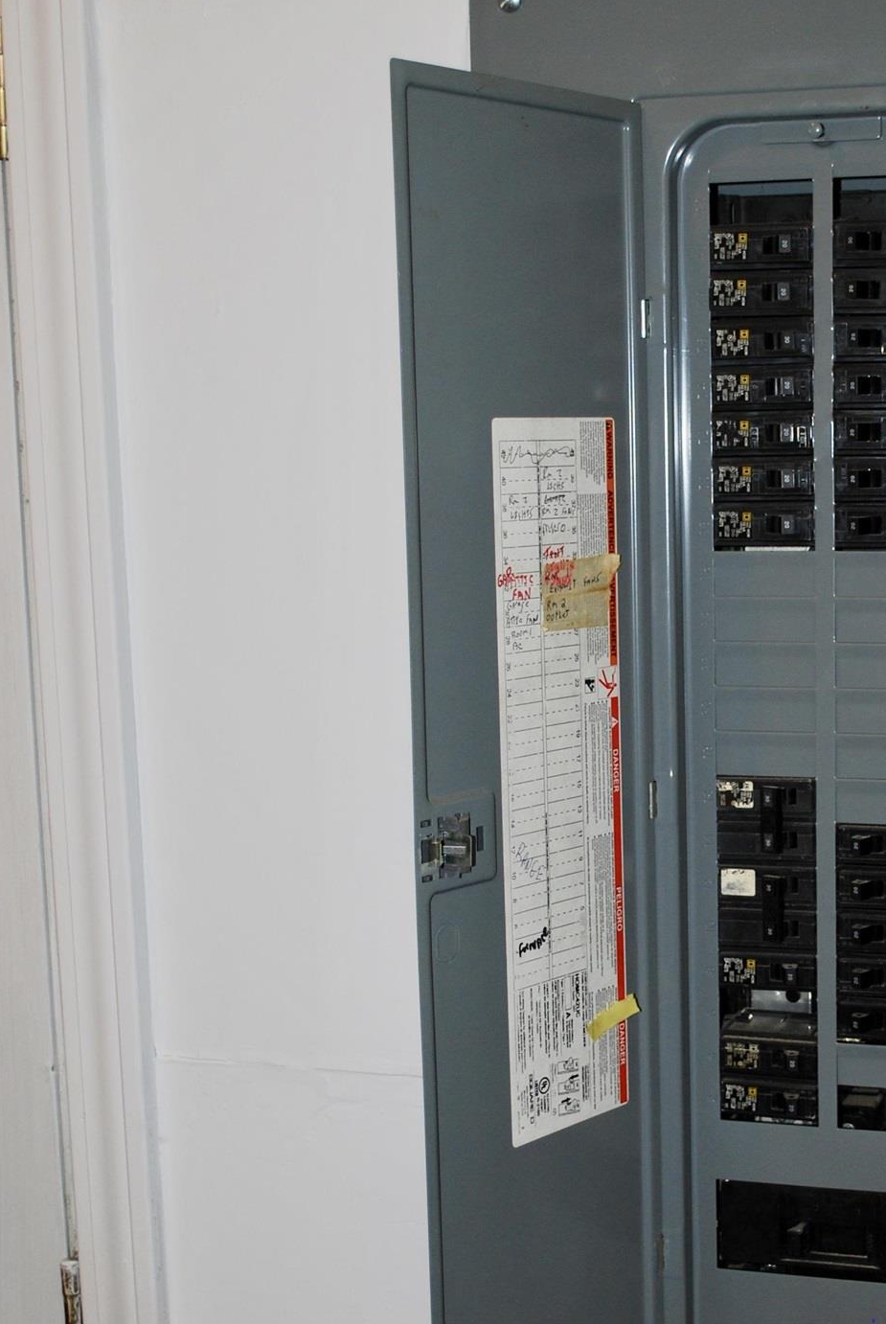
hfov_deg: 22.4
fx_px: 2209
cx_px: 711
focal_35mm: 60
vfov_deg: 33.3
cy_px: 742
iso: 200
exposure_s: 1/60
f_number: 4.2
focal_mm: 24
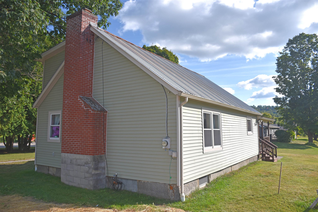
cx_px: 159
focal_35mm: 27
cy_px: 106
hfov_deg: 67.4
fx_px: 238
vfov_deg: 47.9
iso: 100
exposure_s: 1/250
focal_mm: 18
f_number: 4.5
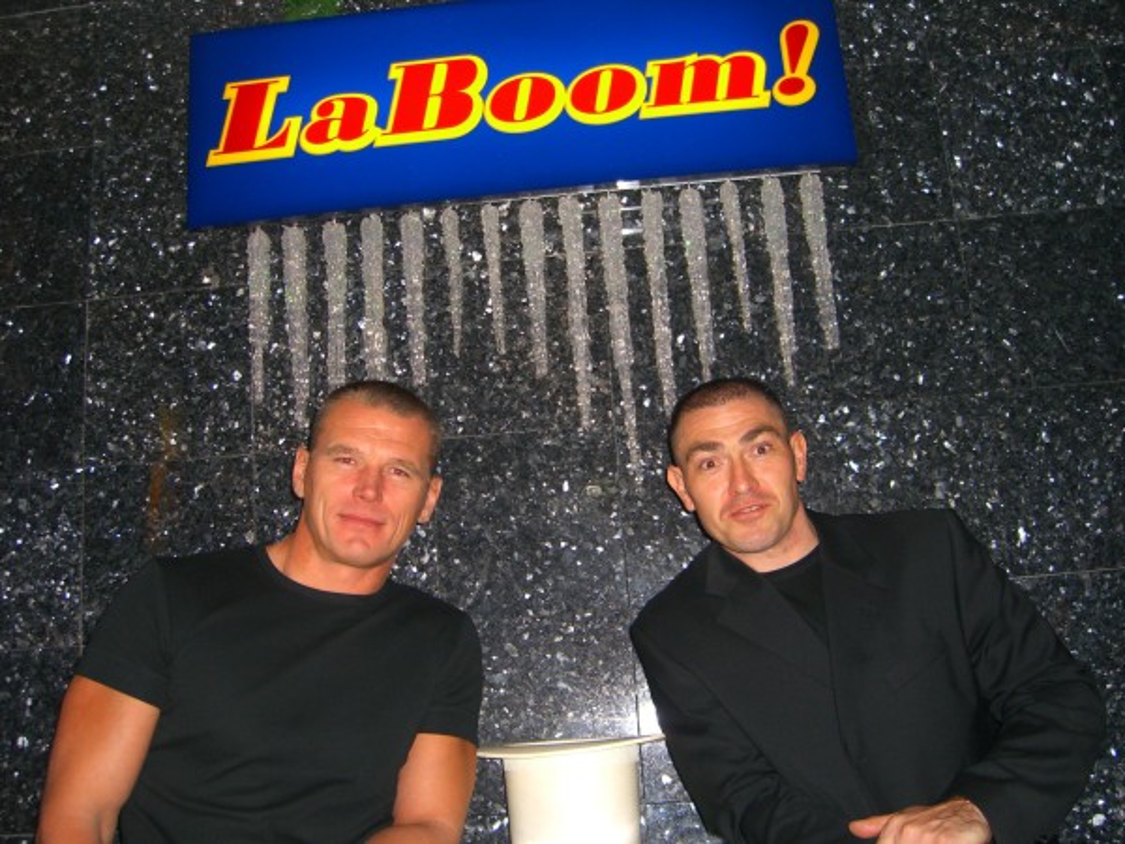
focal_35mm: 38
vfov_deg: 37.7
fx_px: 1235
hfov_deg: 49.0
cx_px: 562
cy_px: 422
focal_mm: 7.9
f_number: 2.8
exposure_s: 1/60
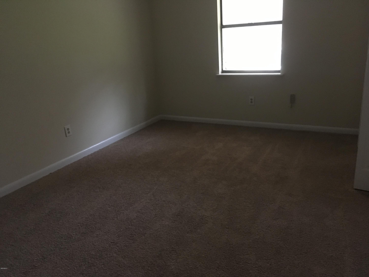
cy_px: 138
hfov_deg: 61.7
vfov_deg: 48.2
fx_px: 309
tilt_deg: -19.8
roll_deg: +4.8
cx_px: 184
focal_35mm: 29
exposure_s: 1/15
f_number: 2.2
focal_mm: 4.15
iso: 320
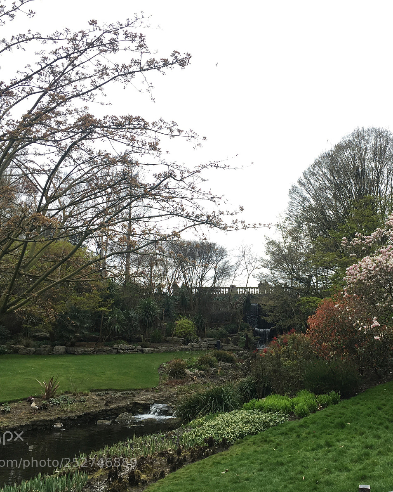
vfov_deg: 47.9
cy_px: 247
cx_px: 251
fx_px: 553
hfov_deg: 38.8
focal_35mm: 38
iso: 25
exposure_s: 1/159
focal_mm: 4.15
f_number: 2.2
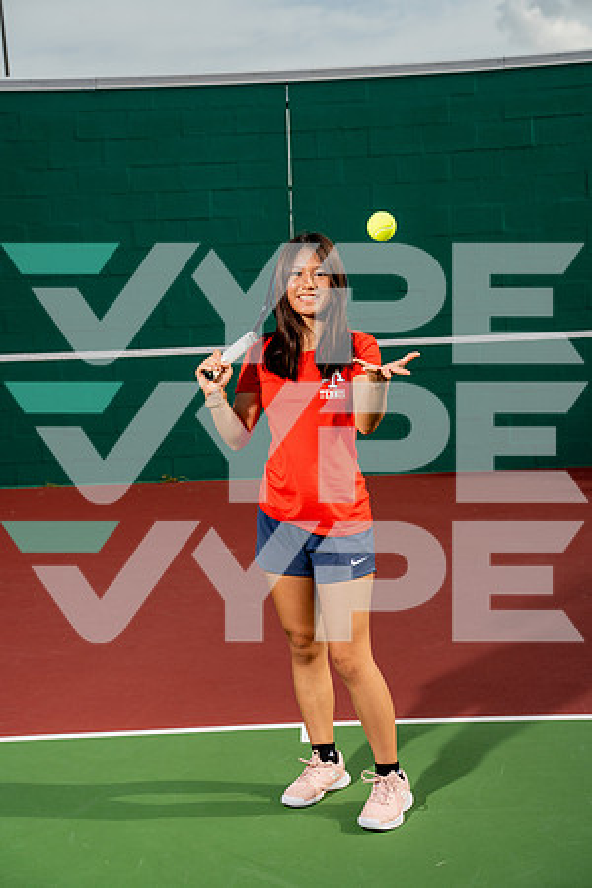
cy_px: 444
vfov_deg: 33.9
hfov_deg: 23.0
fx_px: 1455
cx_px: 296
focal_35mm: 59
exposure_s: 1/640
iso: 100
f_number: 5.6
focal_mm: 59
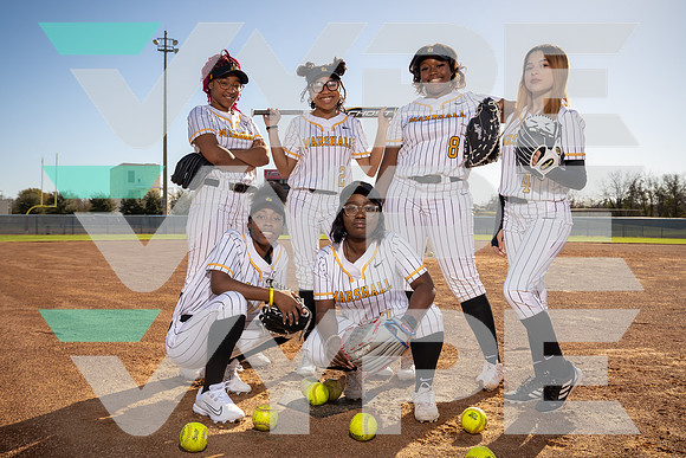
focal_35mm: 34
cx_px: 334
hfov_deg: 56.4
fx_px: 640
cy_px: 229
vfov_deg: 39.4
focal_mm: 32
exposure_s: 1/250
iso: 100
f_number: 7.1
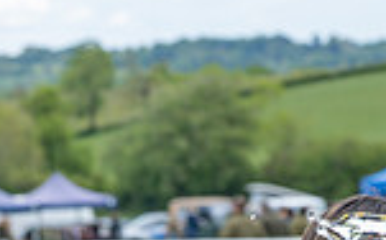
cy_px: 516
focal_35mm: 315
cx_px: 24
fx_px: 3310
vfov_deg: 4.1
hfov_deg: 6.7
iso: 200
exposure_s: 1/320
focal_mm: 69
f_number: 5
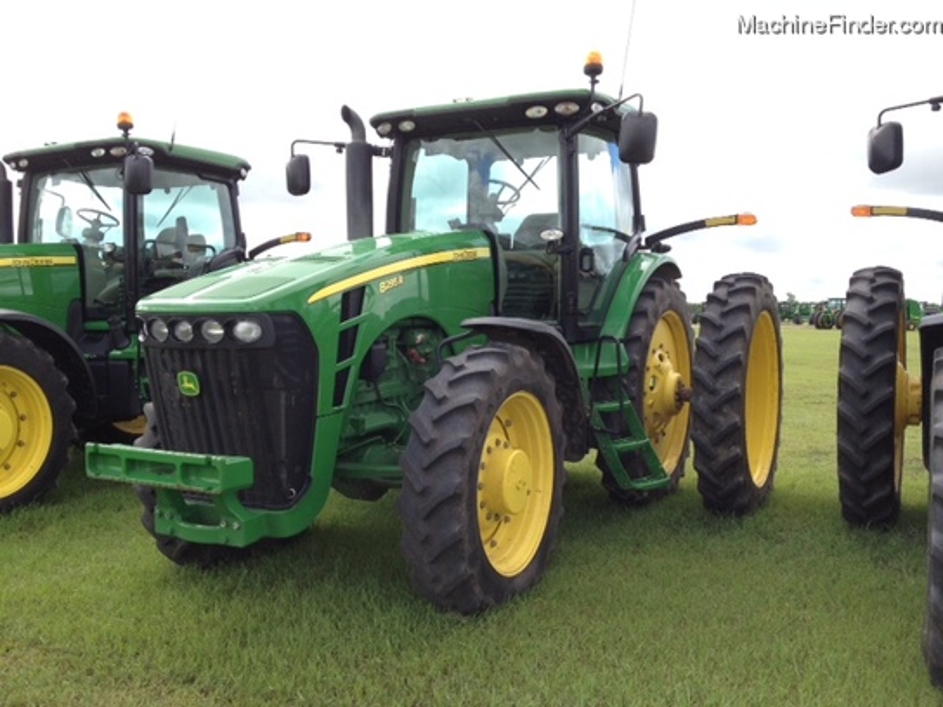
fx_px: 953
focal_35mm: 35
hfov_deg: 52.6
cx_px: 472
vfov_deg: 40.7
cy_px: 354
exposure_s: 1/511
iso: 64
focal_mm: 4.28
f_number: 2.4
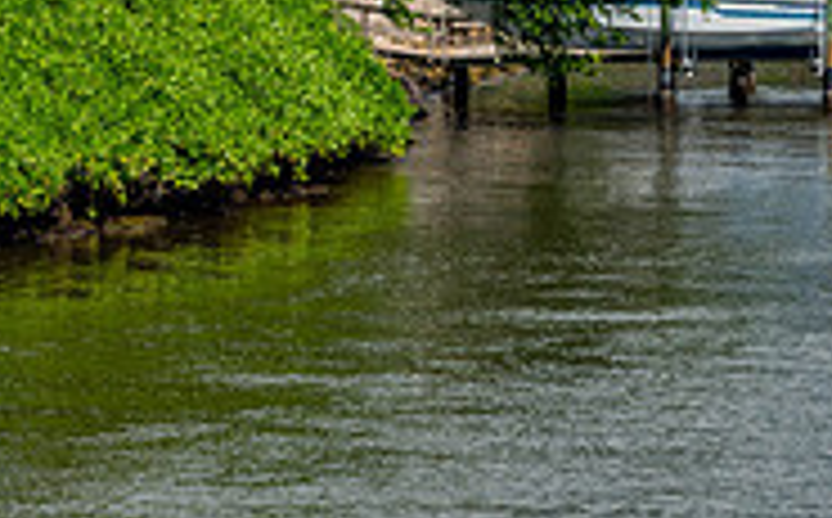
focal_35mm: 272
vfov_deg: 4.8
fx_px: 6158
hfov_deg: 7.7
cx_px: 441
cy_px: 209
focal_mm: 85
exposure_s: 1/125
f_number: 11
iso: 100
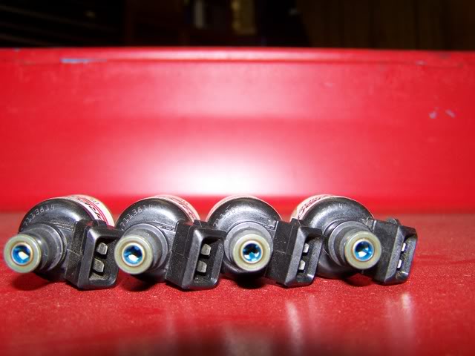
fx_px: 521
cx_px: 238
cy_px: 178
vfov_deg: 37.7
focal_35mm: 38
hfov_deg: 49.0
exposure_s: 1/60
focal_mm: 6.3
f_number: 2.8
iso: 80
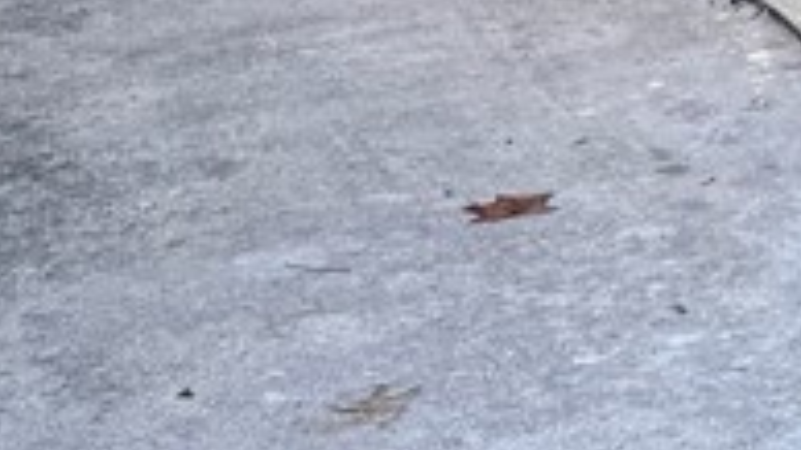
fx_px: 2930
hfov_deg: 12.5
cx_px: 1870
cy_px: -603
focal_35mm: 138
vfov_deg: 8.1
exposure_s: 1/227
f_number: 1.78
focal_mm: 6.76
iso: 64
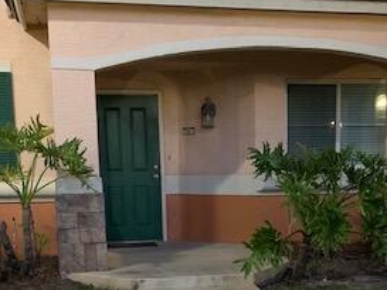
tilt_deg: -8.3
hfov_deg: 31.5
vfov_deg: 23.2
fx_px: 682
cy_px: 277
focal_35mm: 61
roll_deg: +0.2
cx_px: 244
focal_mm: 4.25
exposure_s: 1/24
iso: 800
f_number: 1.8
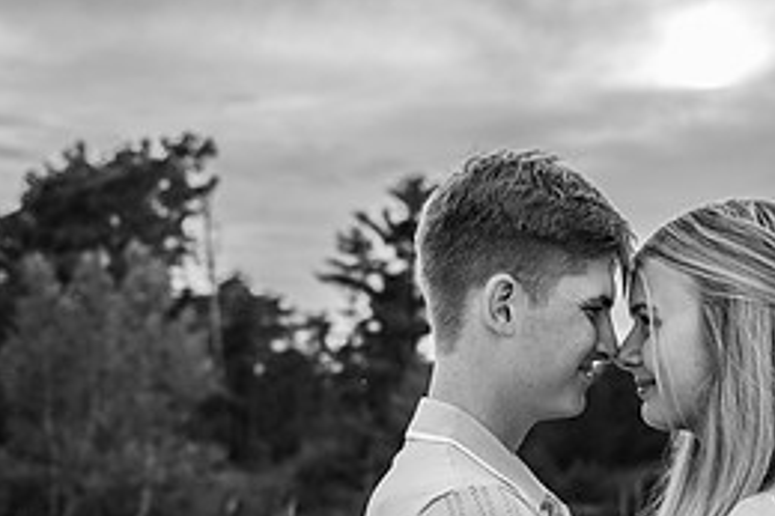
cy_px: 488
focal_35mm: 71
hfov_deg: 28.0
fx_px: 1527
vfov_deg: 18.8
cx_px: 588
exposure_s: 1/1000
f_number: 2.8
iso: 200
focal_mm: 30
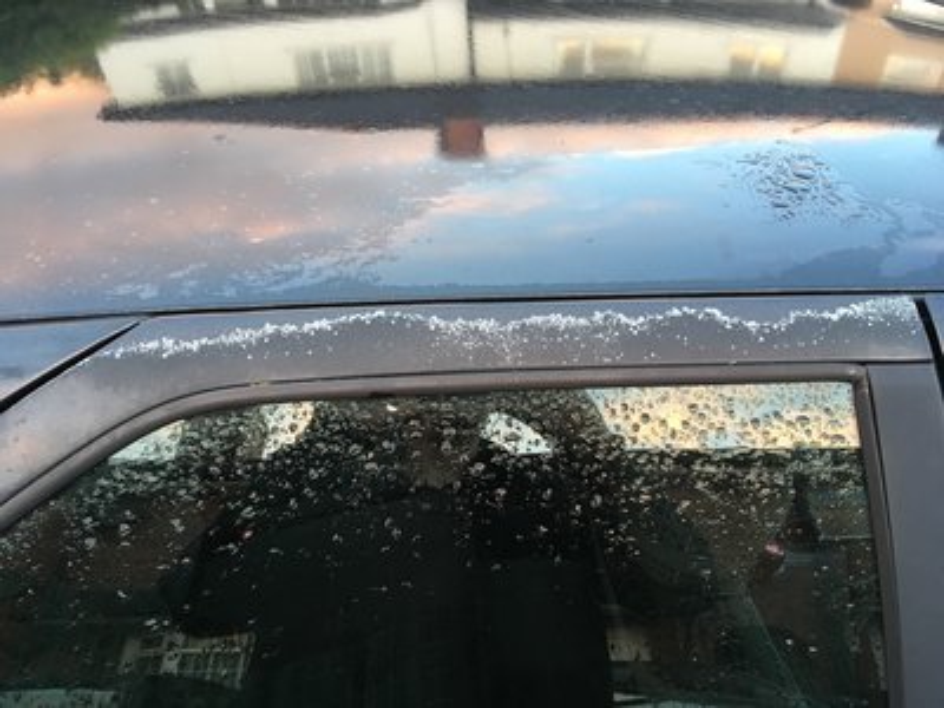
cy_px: 354
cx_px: 472
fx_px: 791
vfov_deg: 48.2
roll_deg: -3.0
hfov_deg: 61.7
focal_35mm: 29
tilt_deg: -38.6
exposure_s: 1/33
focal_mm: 4.15
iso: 125
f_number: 2.2
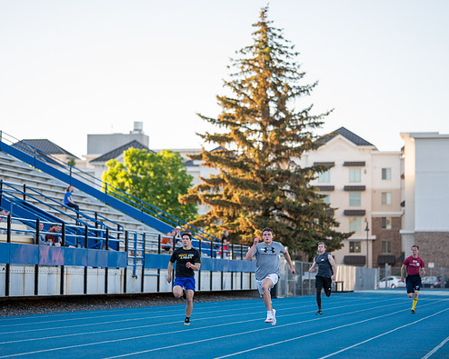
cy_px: 168
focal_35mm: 105
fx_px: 1395
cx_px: 233
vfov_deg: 14.7
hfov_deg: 18.3
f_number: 1.8
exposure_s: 1/800
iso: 100
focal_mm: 85
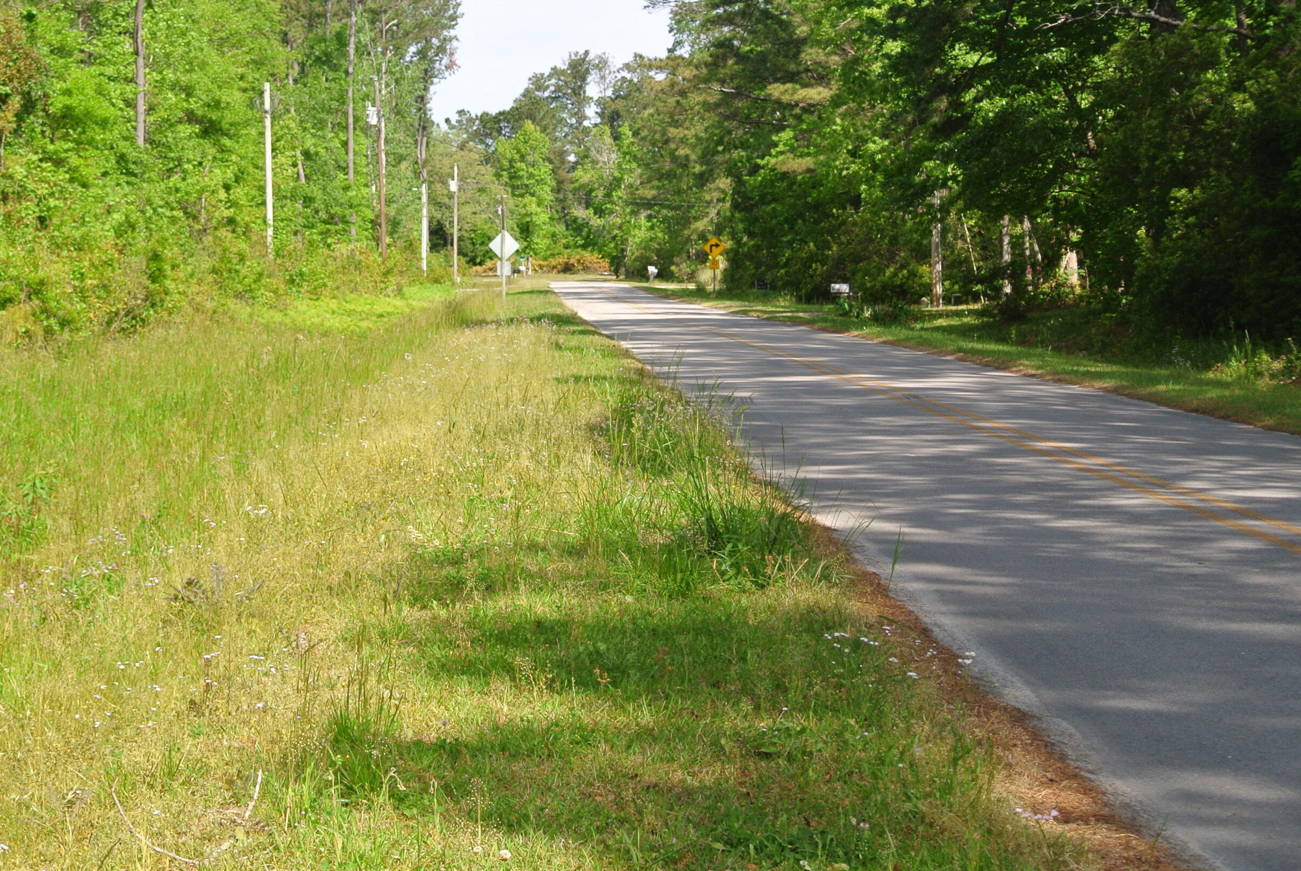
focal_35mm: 78
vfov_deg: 17.5
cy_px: 517
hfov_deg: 25.9
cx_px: 515
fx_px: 2822
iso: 100
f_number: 5
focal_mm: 23.6
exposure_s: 1/320
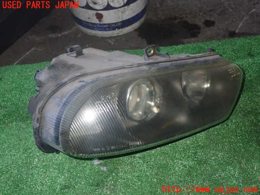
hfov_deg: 42.9
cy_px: 98
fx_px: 330
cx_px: 130
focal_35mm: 44
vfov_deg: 32.9
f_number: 9
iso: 640
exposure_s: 1/40
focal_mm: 7.84
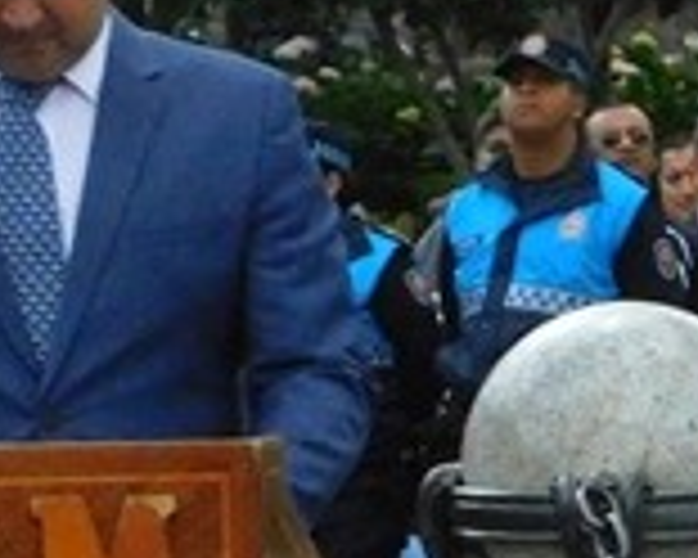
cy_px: 639
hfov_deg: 5.6
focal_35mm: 333
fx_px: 6879
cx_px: 1702
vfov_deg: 4.6
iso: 800
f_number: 8.4
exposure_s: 1/640
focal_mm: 11.7
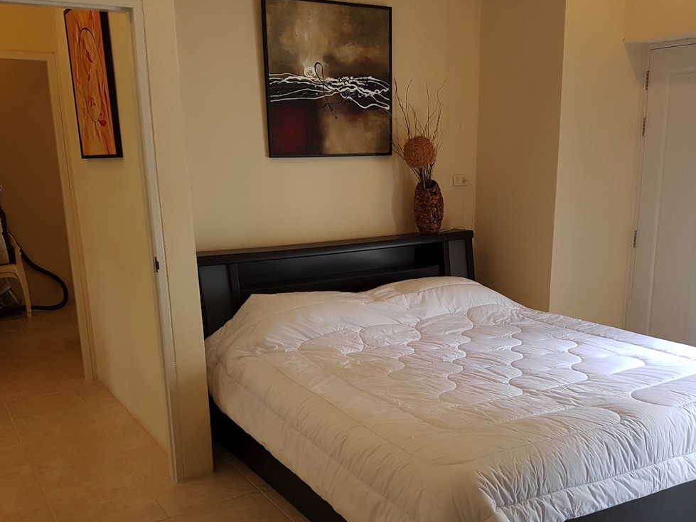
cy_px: 328
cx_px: 370
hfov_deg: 53.9
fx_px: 684
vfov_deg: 41.5
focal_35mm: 34
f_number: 1.7
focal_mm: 4.2
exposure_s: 1/50
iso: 125
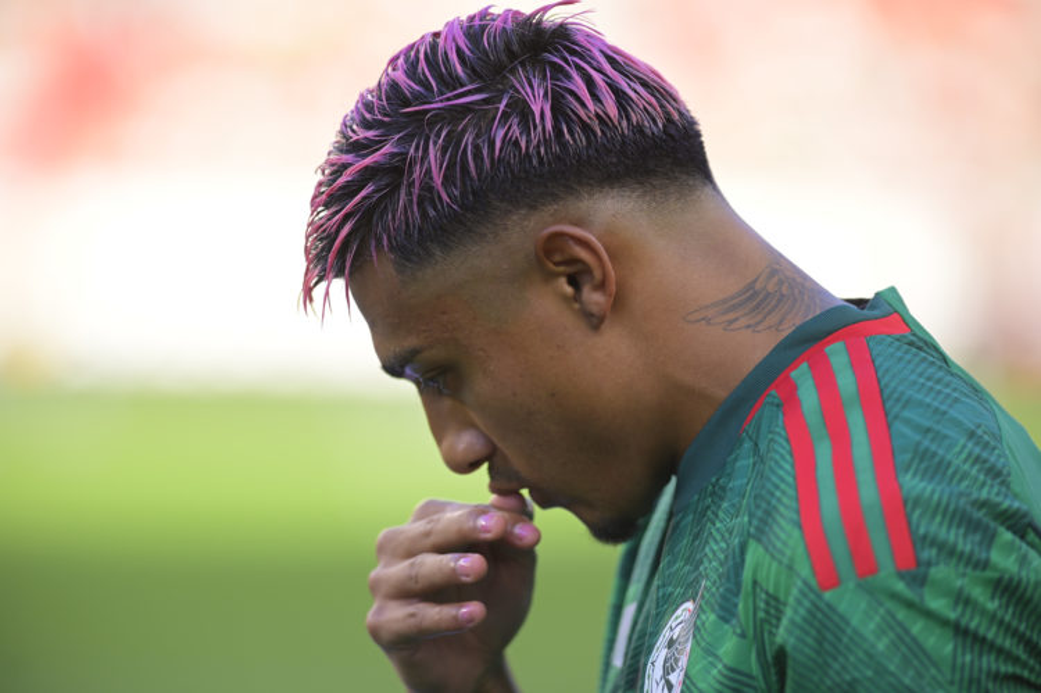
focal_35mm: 300
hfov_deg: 6.9
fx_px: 8669
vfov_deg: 4.6
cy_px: 346
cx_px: 520
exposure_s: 1/640
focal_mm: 300
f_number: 2.8
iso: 250
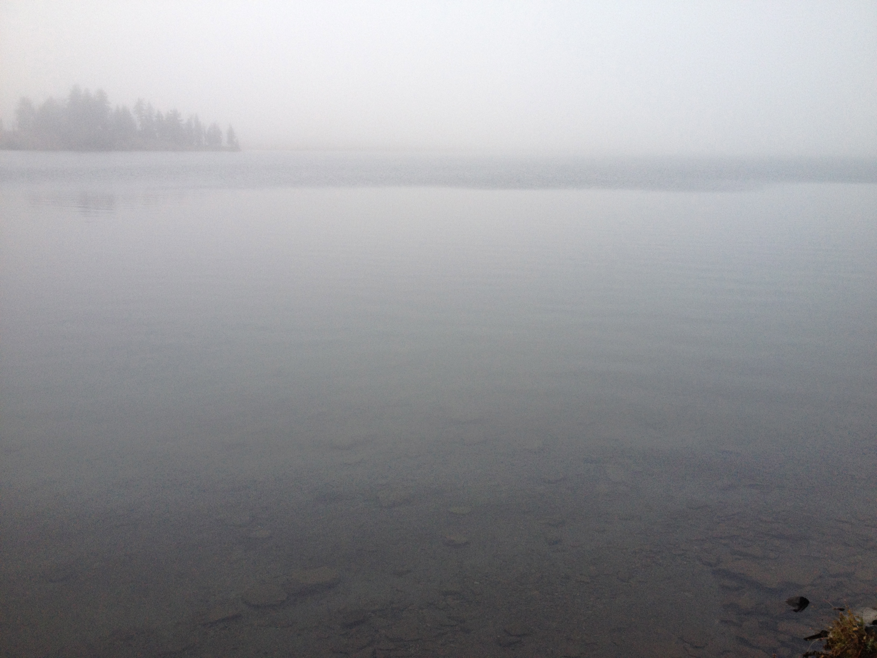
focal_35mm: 35
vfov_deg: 40.7
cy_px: 329
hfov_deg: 52.6
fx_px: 887
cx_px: 438
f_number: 2.4
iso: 80
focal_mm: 4.28
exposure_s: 1/120
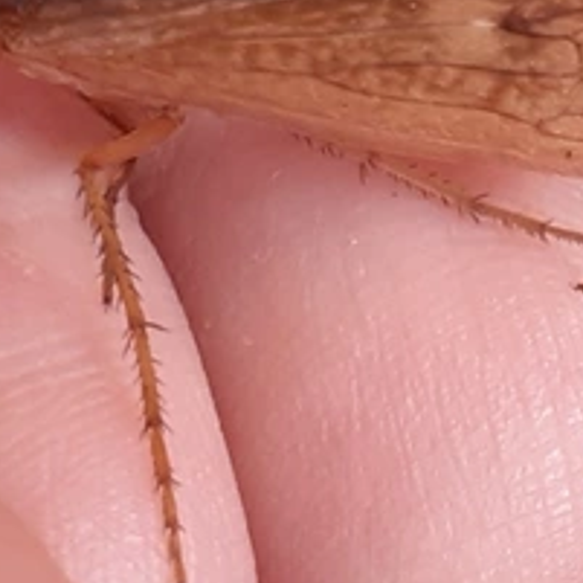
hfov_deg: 22.7
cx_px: 232
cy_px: 59
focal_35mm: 76
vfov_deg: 22.2
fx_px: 1448
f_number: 1.9
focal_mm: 3.6
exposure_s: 1/50
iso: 64
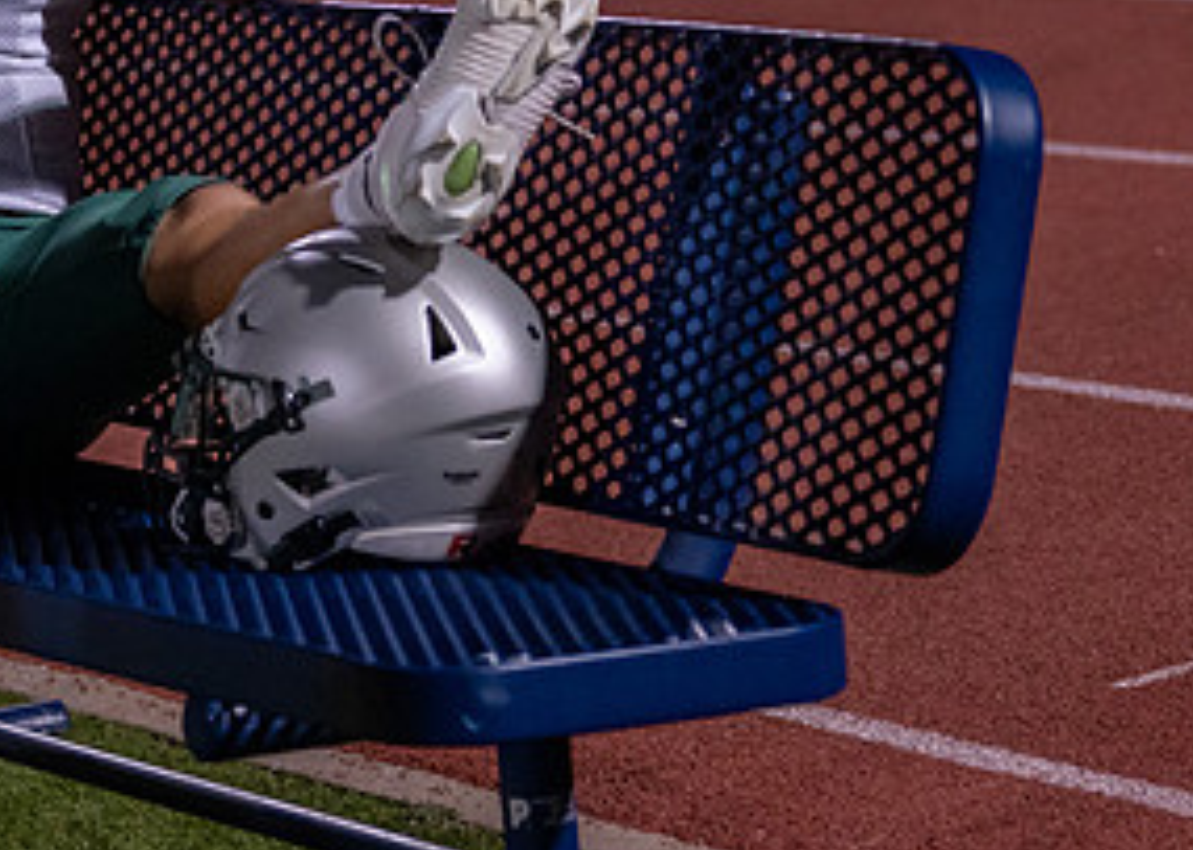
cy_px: 20
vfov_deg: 7.5
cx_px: -8
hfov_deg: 10.5
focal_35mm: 191
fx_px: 6465
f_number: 2.8
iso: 2000
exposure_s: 1/1000
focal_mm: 70
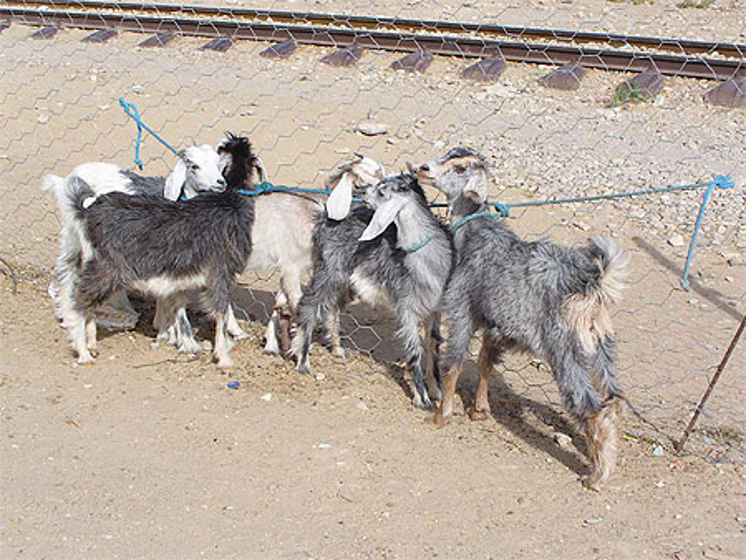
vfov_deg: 28.1
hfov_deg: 36.8
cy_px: 280
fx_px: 1121
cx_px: 373
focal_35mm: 52
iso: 80
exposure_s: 1/320
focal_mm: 7
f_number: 5.8
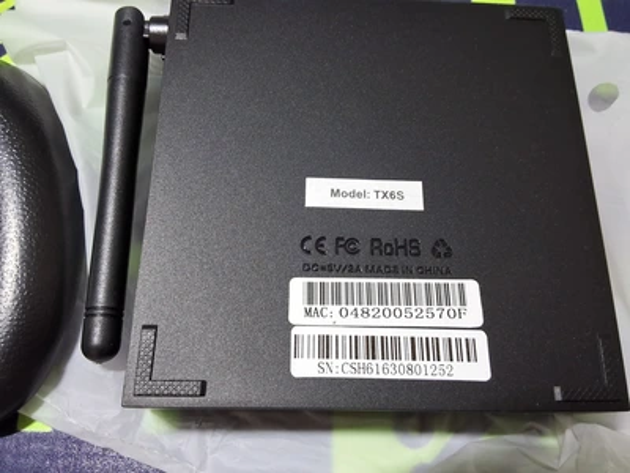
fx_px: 510
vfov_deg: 49.7
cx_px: 315
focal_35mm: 28
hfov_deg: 63.4
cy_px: 236
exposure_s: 1/40
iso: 80
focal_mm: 2.91
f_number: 1.9
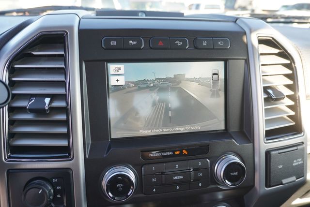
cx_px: 155
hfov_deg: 64.5
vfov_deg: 45.8
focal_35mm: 28
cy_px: 104
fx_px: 246
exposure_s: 1/60
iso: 160
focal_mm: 19
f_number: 4
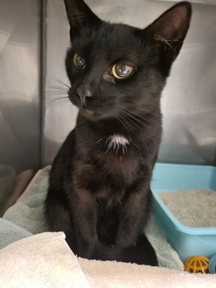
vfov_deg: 67.3
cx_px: 108
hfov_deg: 53.1
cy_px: 144
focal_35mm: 26
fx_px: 216
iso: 1250
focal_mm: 5.4
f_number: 1.8
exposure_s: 1/9.99
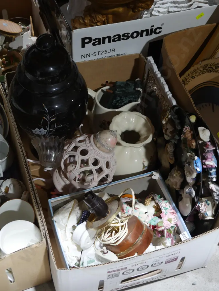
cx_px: 110
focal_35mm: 52
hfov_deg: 28.1
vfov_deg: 36.8
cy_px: 146
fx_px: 438
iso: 1000
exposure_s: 1/60
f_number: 5.3
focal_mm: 26
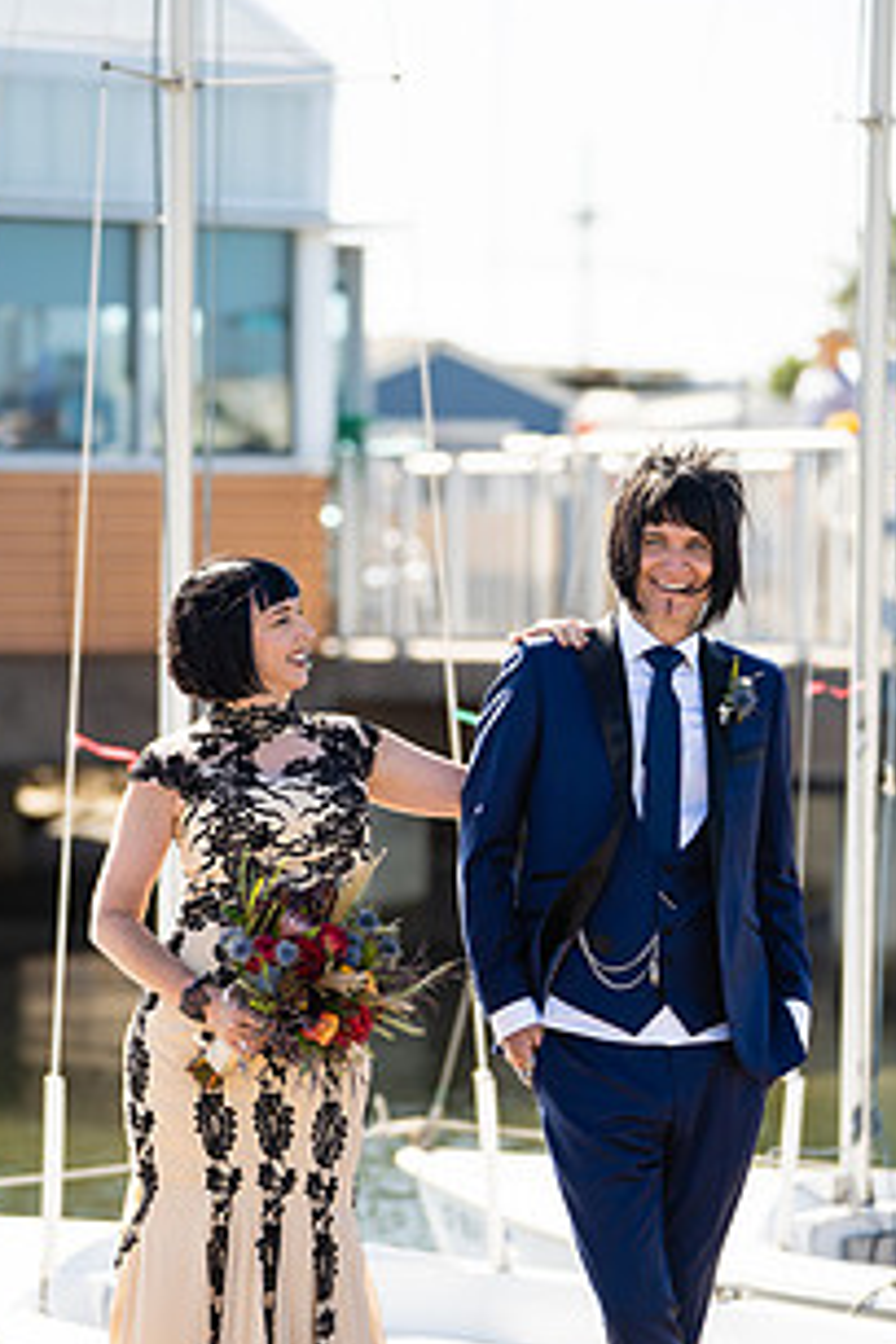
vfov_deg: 10.8
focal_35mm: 190
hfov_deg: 7.2
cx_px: 488
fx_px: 7093
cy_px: 835
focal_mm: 129
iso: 200
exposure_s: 1/1250
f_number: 2.8
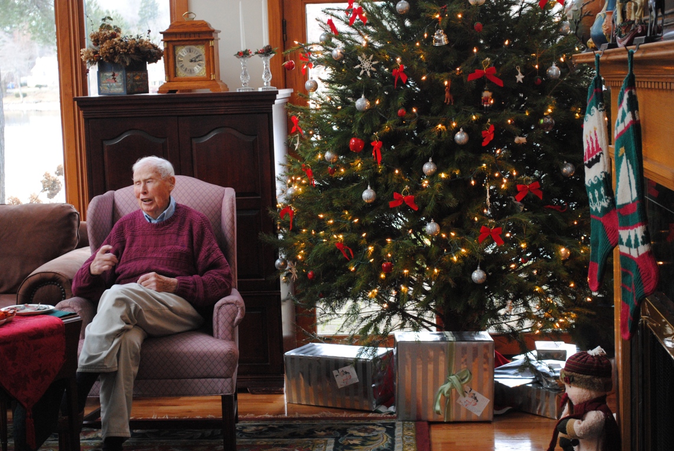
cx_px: 337
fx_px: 1265
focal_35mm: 68
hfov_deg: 29.8
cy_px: 226
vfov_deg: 20.2
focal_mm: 45
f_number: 5.3
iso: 800
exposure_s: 1/20
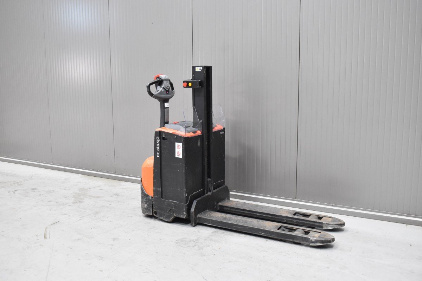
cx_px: 211
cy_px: 140
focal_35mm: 34
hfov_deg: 55.1
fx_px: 404
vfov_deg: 38.4
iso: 1600
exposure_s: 1/25
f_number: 5
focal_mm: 23
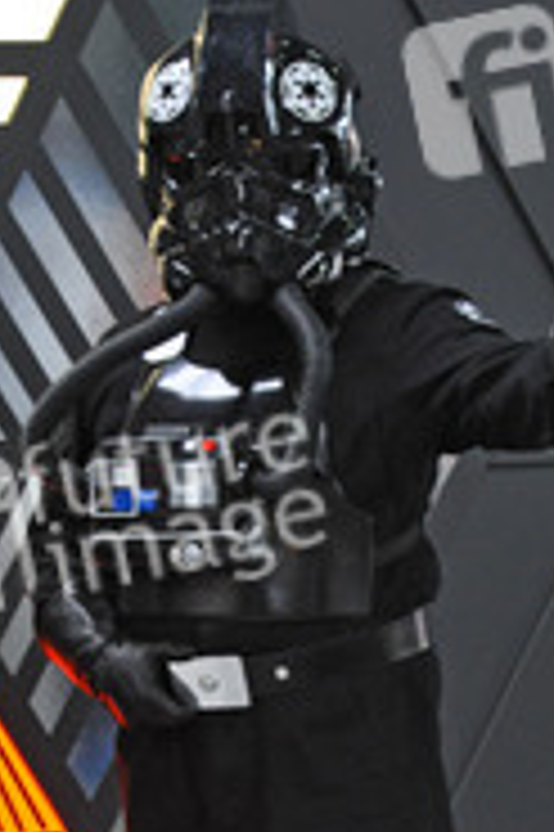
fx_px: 4648
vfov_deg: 10.2
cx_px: 225
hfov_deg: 6.8
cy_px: 747
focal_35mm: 201
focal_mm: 62
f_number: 5
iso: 1600
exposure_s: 1/60
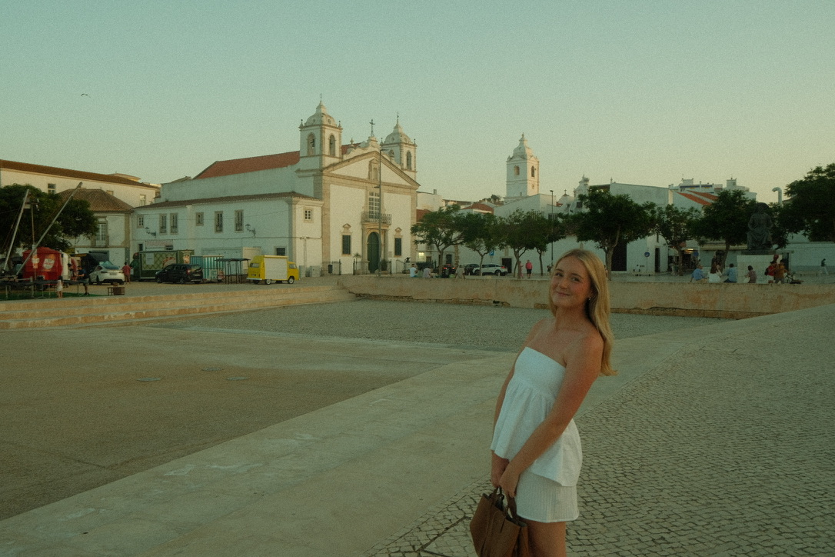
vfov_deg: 43.6
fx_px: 696
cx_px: 418
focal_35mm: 30
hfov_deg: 61.9
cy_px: 278
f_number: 5.6
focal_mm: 20.3
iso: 320
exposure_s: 1/200
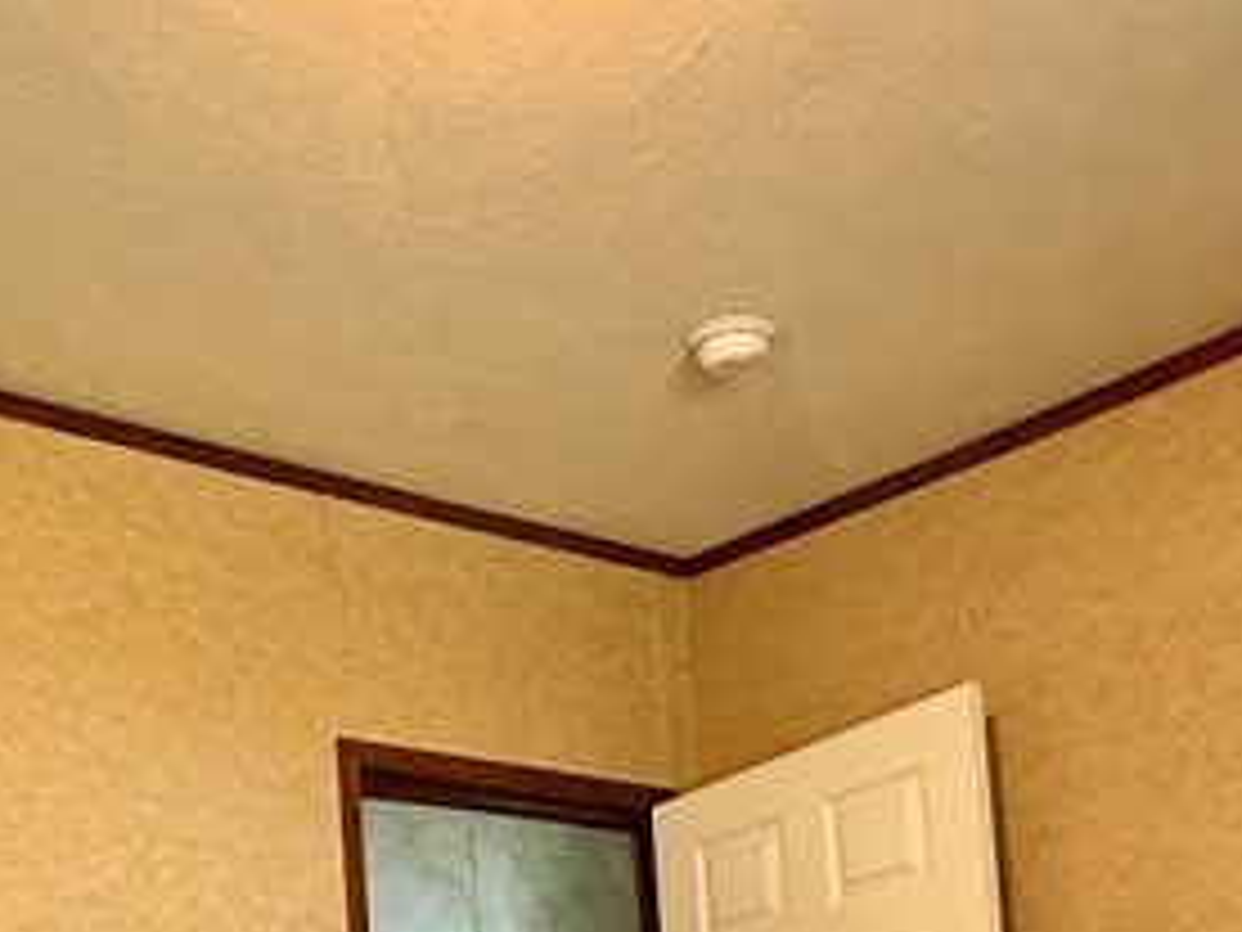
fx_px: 1866
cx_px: 342
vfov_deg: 24.1
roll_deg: +4.2
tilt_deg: +2.9
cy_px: 1256
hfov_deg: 36.1
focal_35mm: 52
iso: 500
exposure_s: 1/60
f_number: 2.2
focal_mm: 2.22
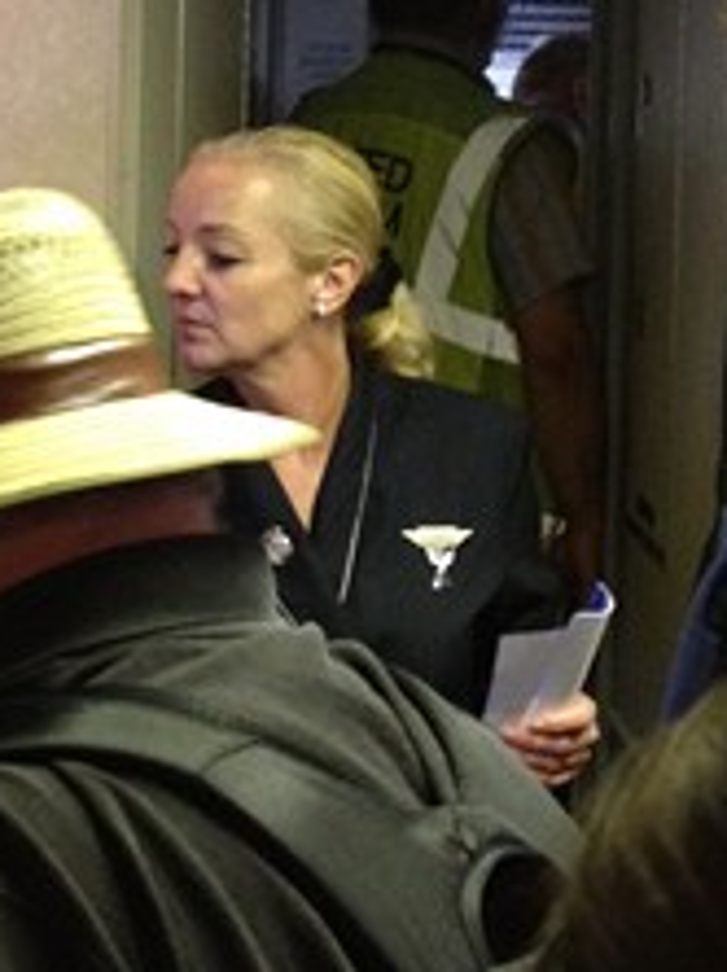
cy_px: 219
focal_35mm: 93
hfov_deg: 15.7
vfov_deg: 20.9
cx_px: 105
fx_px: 2609
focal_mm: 4.28
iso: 320
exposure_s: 1/20
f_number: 2.4
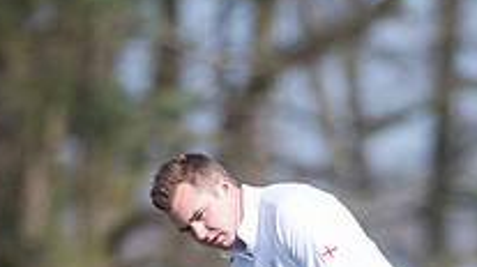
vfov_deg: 1.2
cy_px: 449
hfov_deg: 2.1
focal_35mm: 1027
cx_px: 311
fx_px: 12978
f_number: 4
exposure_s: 1/4000
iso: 400
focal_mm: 300
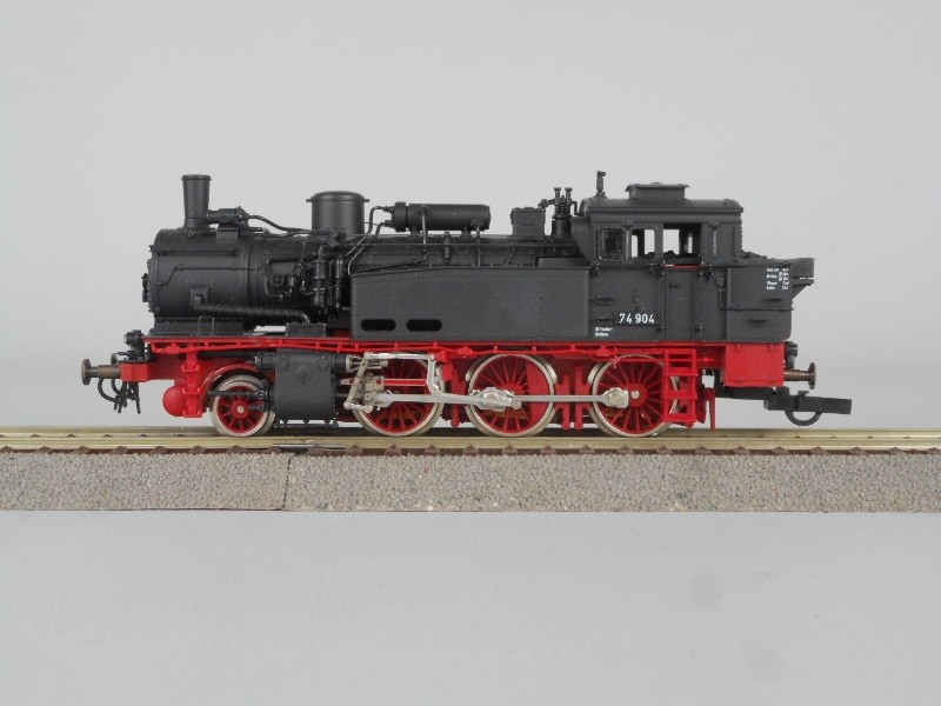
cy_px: 353
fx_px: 1604
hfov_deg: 32.7
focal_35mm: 59
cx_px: 470
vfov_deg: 24.8
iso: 160
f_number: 5.1
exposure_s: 1/30
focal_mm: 10.5
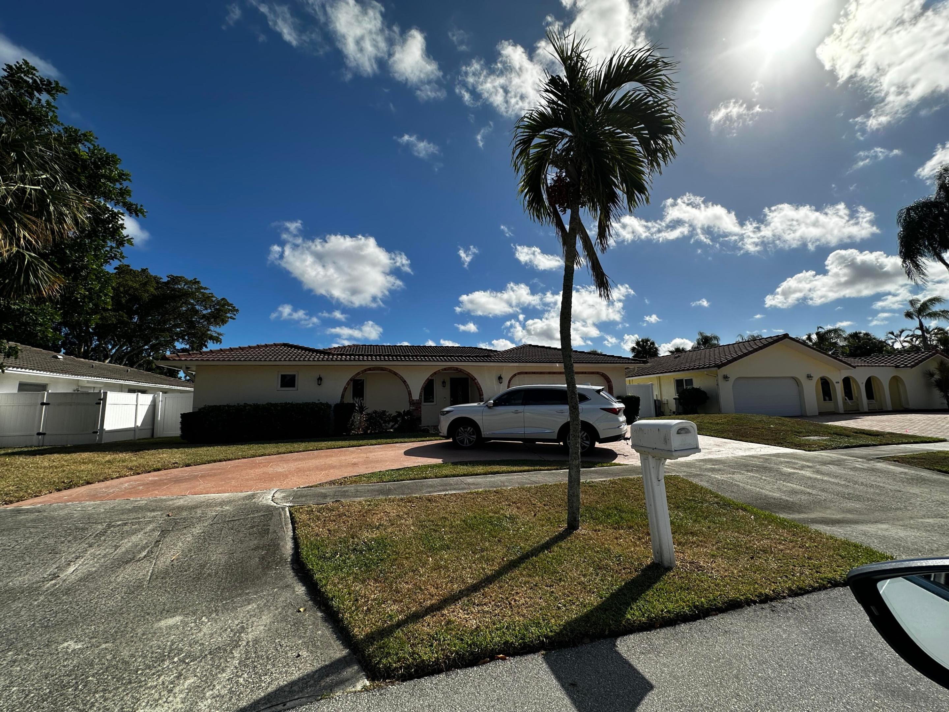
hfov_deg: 102.1
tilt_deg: +8.2
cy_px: 356
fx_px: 384
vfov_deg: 85.7
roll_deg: +1.7
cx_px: 474
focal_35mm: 14
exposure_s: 1/3731
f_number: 2.2
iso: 50
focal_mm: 2.22
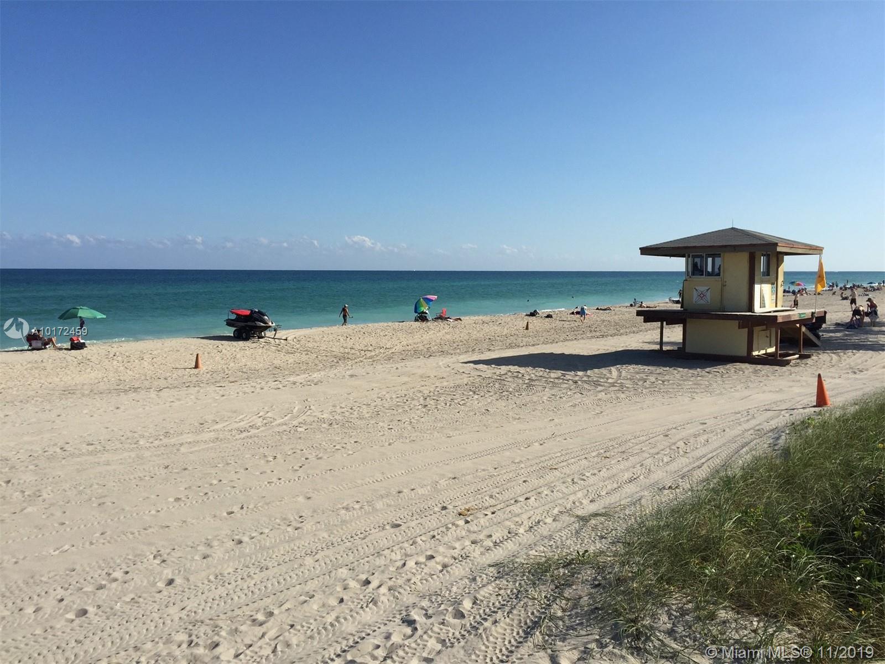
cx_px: 442
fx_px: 741
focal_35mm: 29
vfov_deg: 48.2
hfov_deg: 61.7
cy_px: 332
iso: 32
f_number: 2.2
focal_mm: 4.15
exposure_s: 1/3049
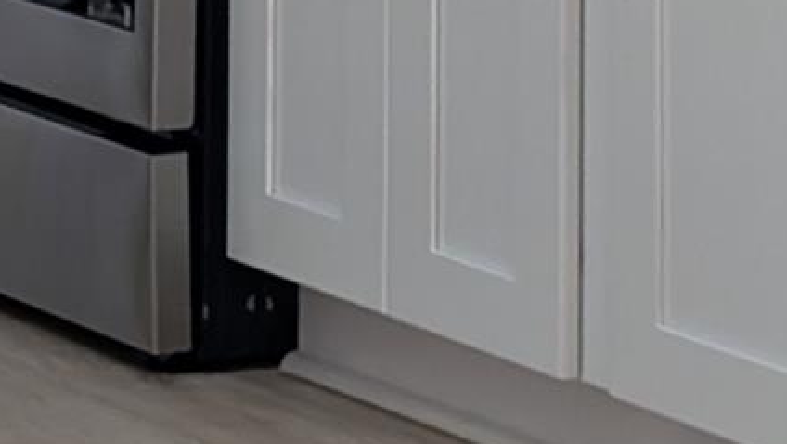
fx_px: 5366
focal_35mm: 257
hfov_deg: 8.3
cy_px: -604
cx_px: -160
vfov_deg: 4.6
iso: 120
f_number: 1.68
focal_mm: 6.9
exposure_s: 1/120
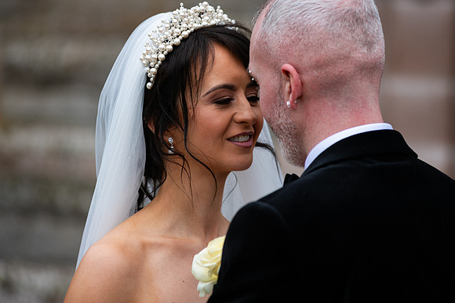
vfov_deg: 6.9
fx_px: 2528
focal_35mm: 200
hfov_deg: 10.3
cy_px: 152
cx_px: 228
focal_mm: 200
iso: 160
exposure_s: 1/160
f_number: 3.5
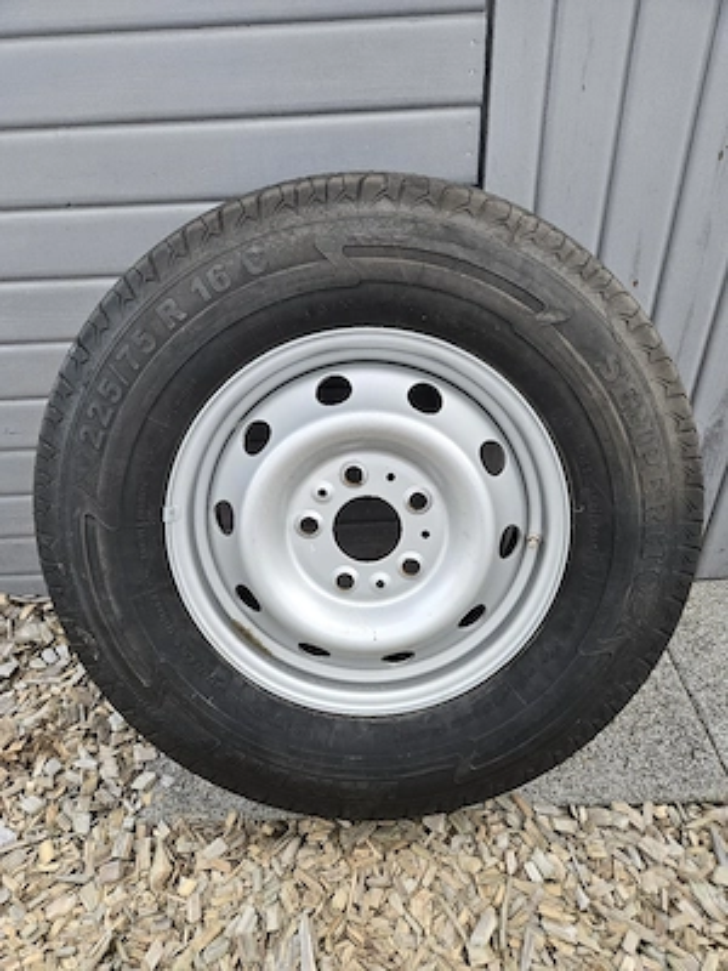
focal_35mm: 23
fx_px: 645
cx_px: 364
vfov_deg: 73.9
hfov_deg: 58.9
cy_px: 486
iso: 200
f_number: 1.8
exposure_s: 1/182
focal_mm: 5.4
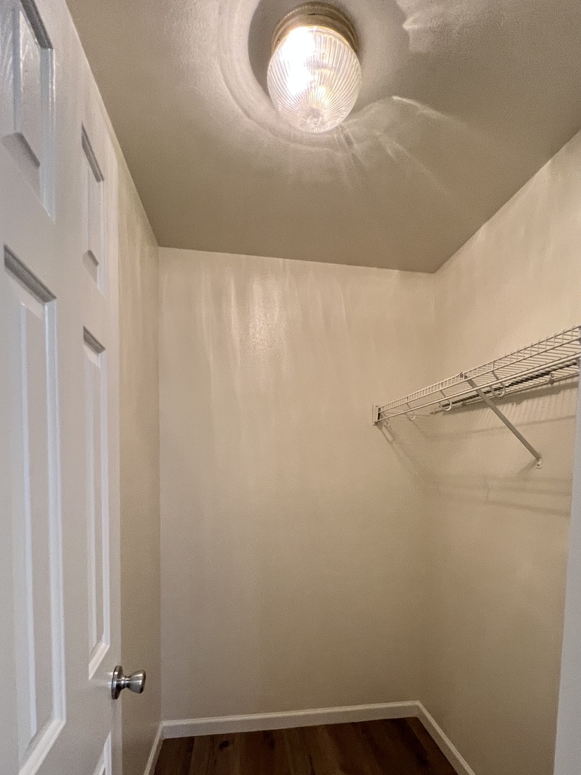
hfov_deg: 74.7
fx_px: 380
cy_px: 494
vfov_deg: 88.8
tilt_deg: -3.3
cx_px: 302
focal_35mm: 17
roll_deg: -0.7
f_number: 1.8
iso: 320
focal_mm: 1.57
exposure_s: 1/60
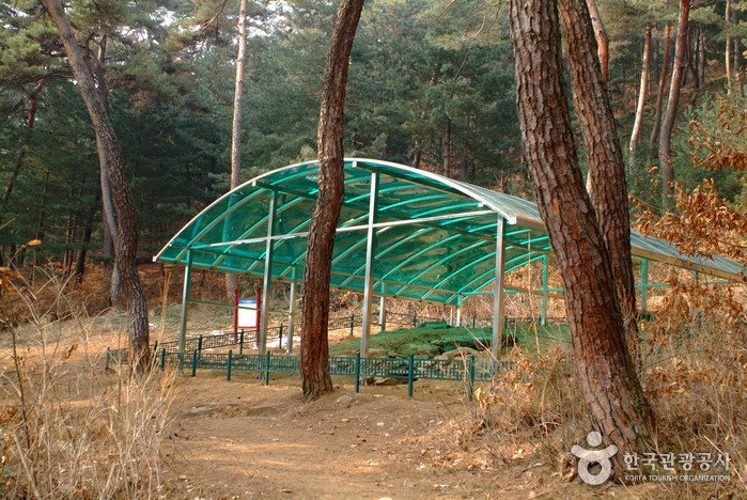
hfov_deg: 41.9
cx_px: 374
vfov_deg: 28.7
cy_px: 250
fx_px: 976
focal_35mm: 47
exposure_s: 1/60
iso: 100
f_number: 4
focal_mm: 31
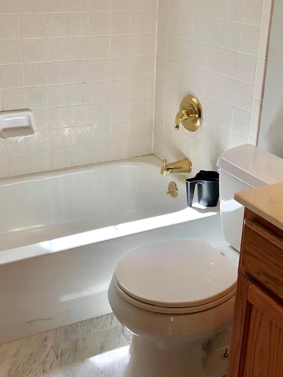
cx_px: 113
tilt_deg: -21.2
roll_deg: +0.7
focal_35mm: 43
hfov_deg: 33.5
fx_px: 469
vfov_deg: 43.8
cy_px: 164
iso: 50
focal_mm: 4
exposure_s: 1/120
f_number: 1.8
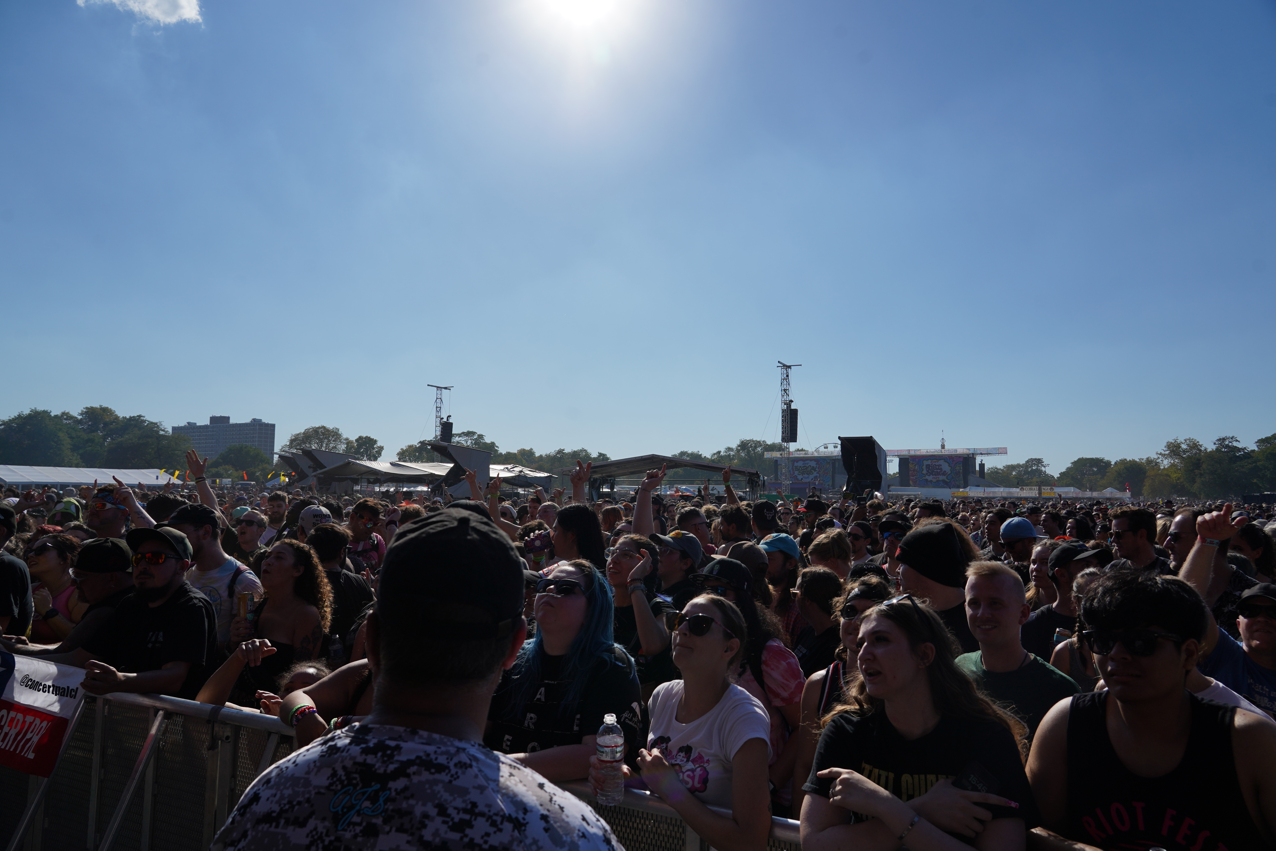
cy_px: 426
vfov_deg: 53.1
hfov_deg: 73.7
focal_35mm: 24
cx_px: 638
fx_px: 851
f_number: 8
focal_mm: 24
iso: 100
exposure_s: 1/800
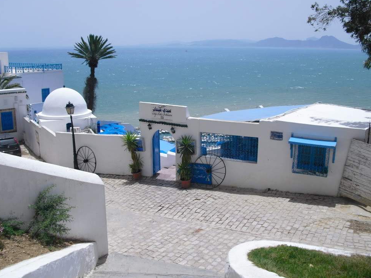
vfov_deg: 37.7
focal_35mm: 38
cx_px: 188
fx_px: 407
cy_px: 136
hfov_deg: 49.0
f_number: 7.8
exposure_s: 1/200
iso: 64
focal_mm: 6.3
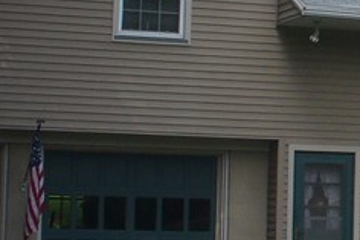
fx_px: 1669
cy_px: 3
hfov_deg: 11.7
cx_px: 578
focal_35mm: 167
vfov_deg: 8.2
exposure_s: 1/250
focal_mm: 6.1
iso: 80
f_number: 5.6
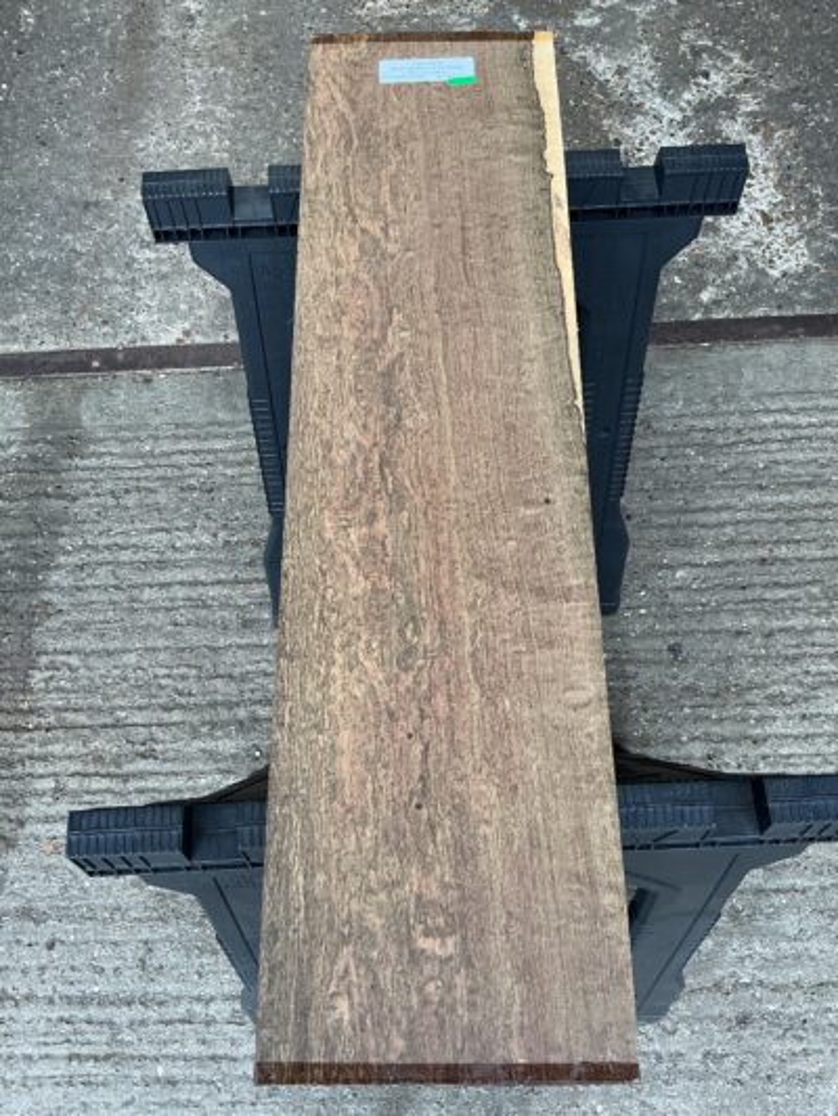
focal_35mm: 29
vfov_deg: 61.6
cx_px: 419
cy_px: 558
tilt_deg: -68.2
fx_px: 936
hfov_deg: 48.2
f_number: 1.8
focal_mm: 3
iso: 64
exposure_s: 1/100
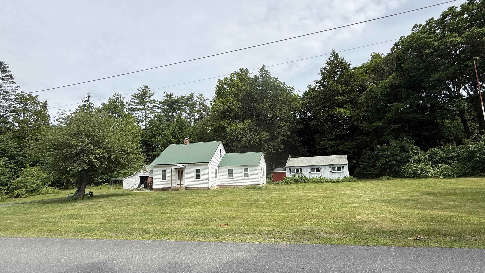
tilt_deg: +8.5
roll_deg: +1.6
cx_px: 254
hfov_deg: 99.3
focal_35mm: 16
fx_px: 206
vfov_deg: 67.0
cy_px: 143
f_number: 2.2
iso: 50
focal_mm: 2.22
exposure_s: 1/1795
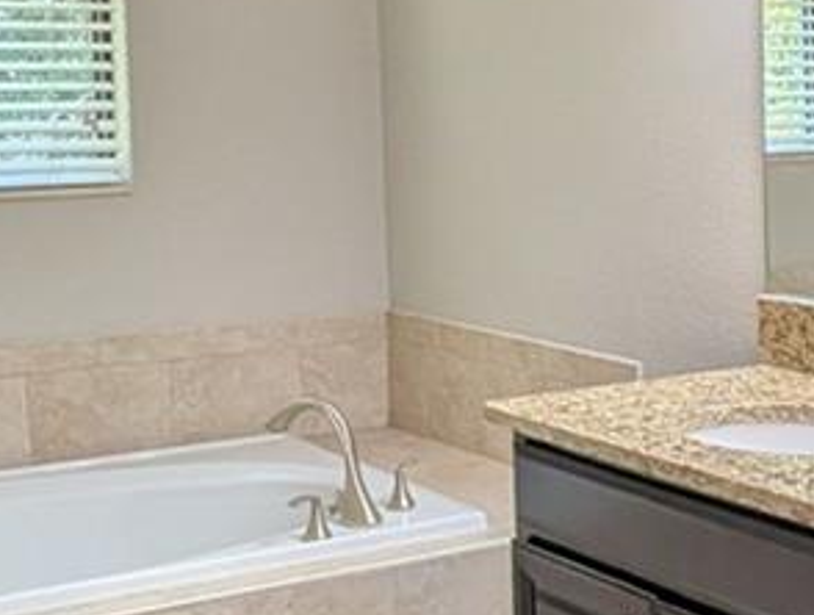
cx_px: 944
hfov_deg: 26.8
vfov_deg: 22.6
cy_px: 205
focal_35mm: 65
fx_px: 1532
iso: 104
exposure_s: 1/188
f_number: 1.7
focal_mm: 2.02
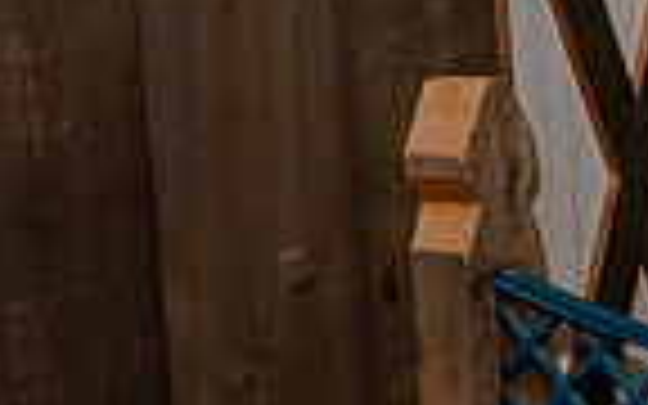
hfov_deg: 15.8
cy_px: 141
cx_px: 1259
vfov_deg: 12.3
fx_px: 1872
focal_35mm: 106
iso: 640
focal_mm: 24
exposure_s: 1/100
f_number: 4
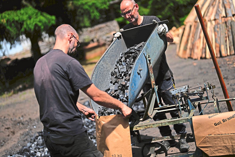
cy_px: 78
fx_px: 333
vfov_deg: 26.5
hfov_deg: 38.9
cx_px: 117
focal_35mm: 51
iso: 50
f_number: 1.2
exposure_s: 1/5000
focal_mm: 50
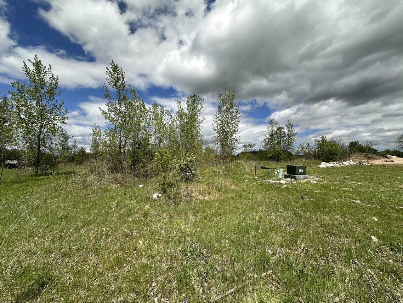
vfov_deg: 85.7
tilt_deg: +4.0
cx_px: 202
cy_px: 152
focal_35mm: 14
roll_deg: +0.6
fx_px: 163
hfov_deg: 102.1
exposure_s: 1/3509
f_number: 2.2
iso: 50
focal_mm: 2.22
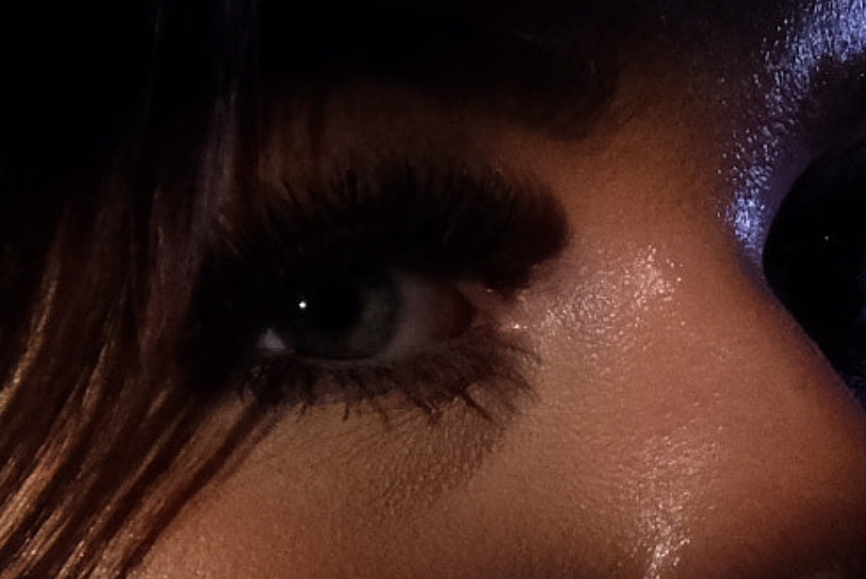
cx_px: 1295
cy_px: 741
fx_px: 14417
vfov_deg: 2.3
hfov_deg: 3.4
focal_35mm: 599
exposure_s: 1/125
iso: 2500
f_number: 8
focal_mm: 122.6
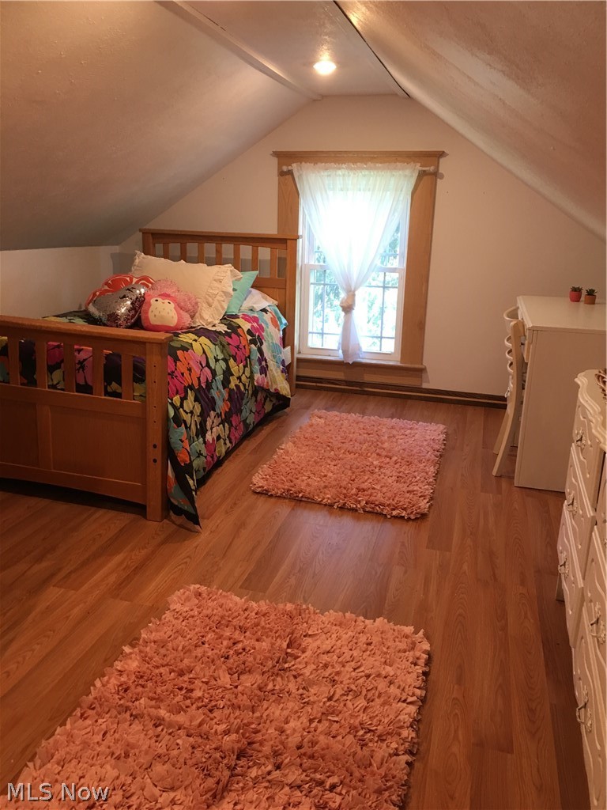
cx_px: 304
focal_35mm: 29
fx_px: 678
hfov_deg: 48.2
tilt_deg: -13.6
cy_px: 405
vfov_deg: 61.7
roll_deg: -2.4
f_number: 2.2
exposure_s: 1/15
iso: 40
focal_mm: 4.15
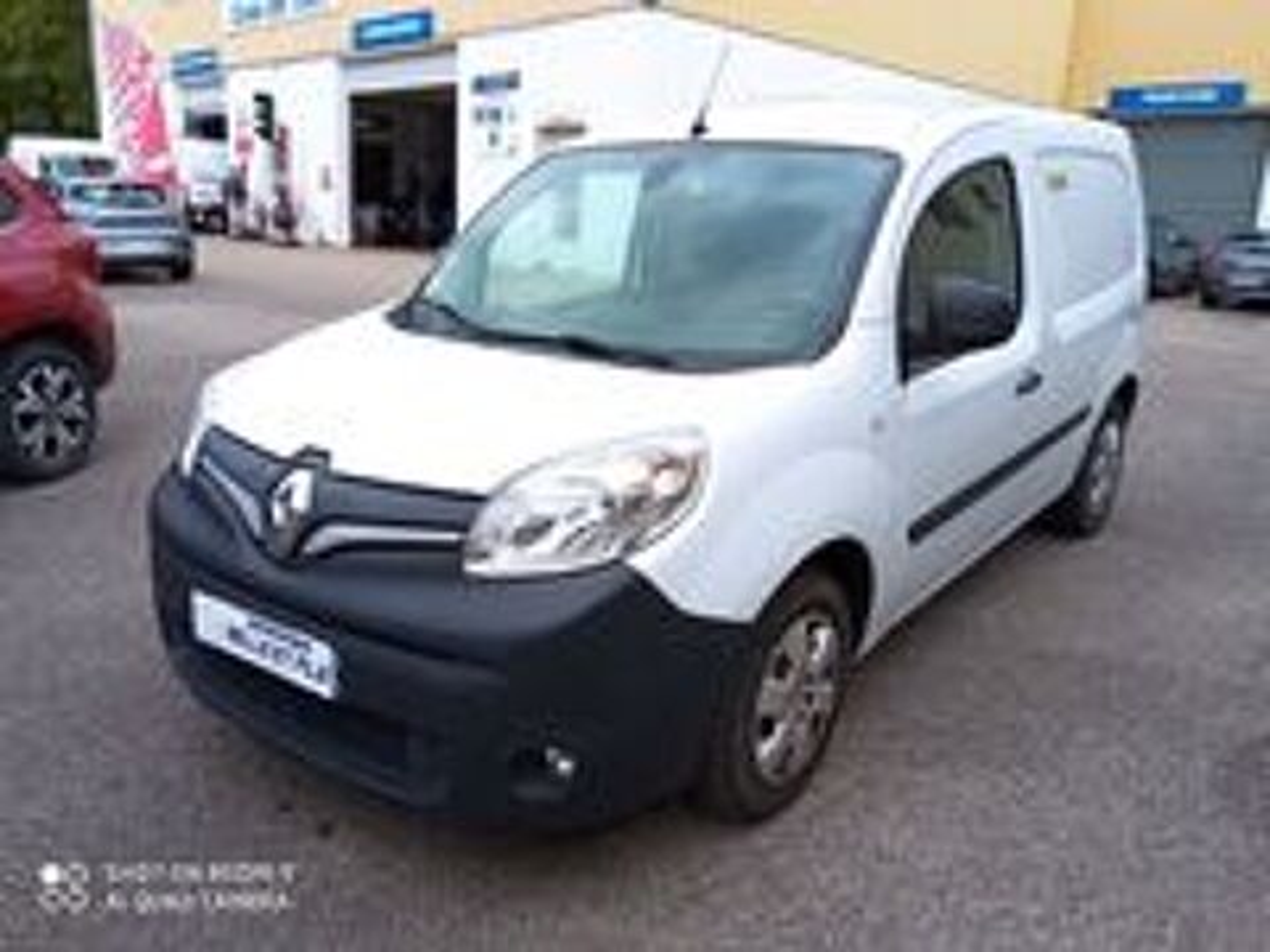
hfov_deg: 65.3
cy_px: 476
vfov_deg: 51.4
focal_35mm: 27
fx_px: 991
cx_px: 635
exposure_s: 1/524
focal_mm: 3.79
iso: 111
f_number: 2.2
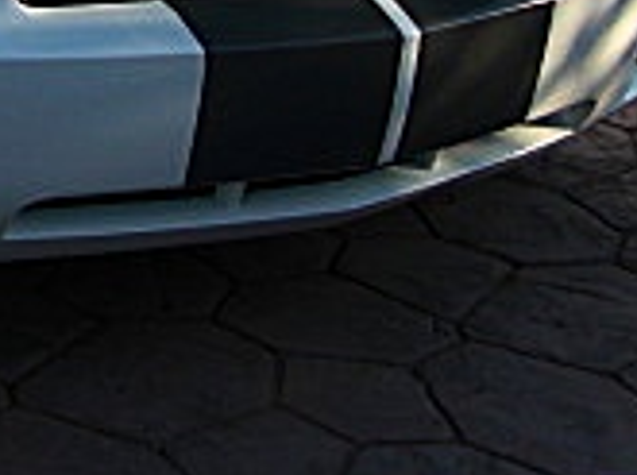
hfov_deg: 13.3
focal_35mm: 140
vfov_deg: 10.2
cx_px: -328
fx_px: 2571
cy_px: -255
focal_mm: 6.3
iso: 50
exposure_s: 1/500
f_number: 2.8
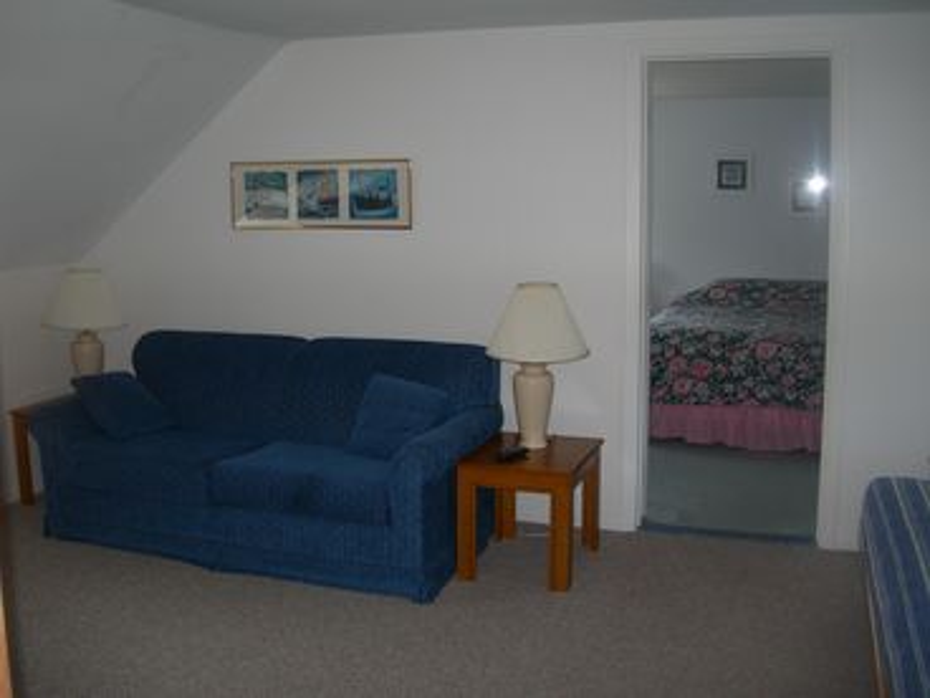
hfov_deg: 49.0
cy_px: 349
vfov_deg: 37.7
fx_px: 1021
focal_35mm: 38
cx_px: 465
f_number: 2.8
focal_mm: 7.8
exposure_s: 1/60.1
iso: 67
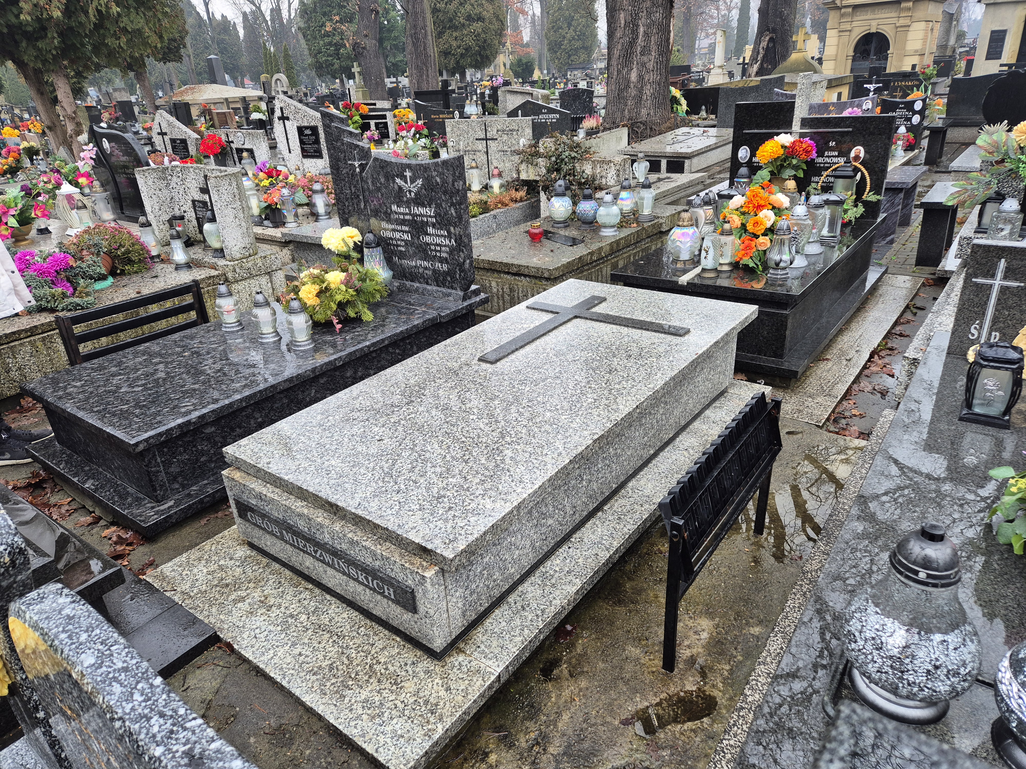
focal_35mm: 23
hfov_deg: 73.9
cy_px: 384
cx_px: 513
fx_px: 682
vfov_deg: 58.9
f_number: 1.8
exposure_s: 1/180
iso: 80
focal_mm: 5.4
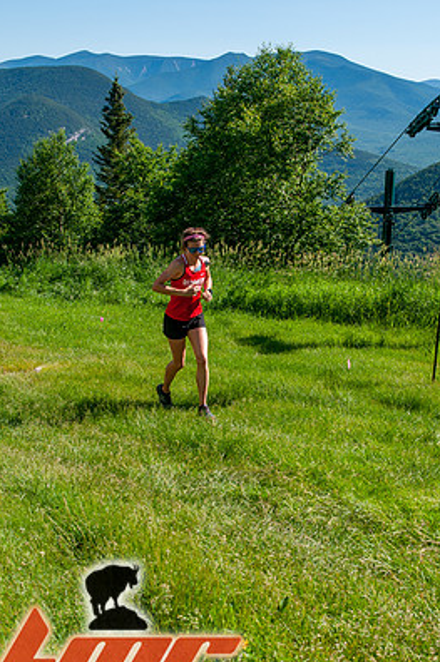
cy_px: 374
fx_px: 1066
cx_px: 213
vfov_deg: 34.5
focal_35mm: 58
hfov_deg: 23.3
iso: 200
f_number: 8
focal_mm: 34
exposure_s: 1/400
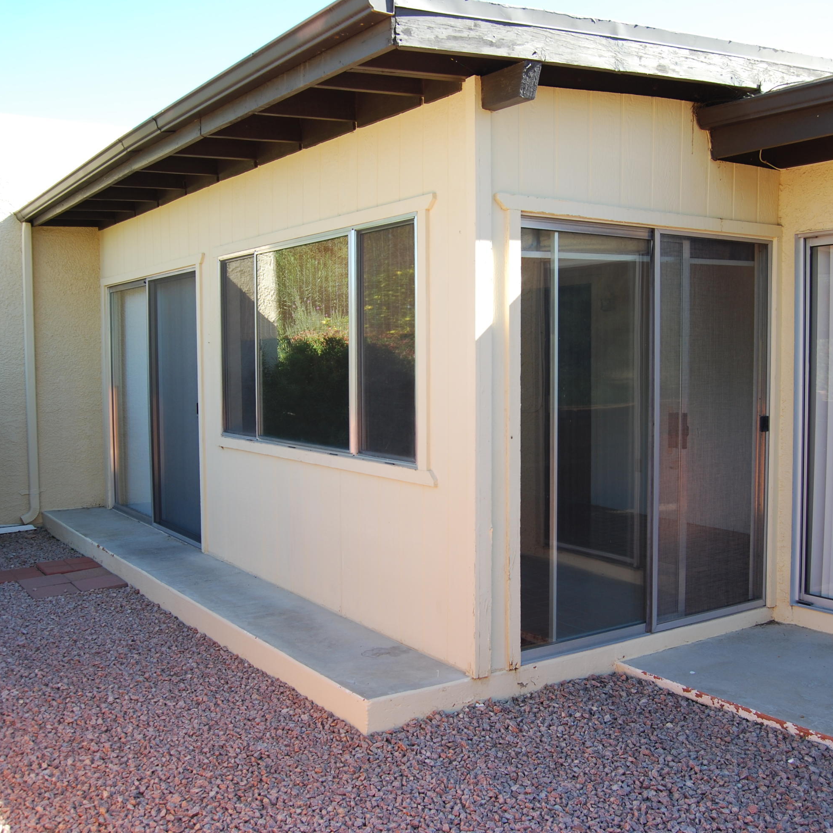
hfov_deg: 47.2
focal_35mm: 35
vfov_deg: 47.2
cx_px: 417
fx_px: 953
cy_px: 421
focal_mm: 18
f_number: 5.6
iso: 125
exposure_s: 1/125
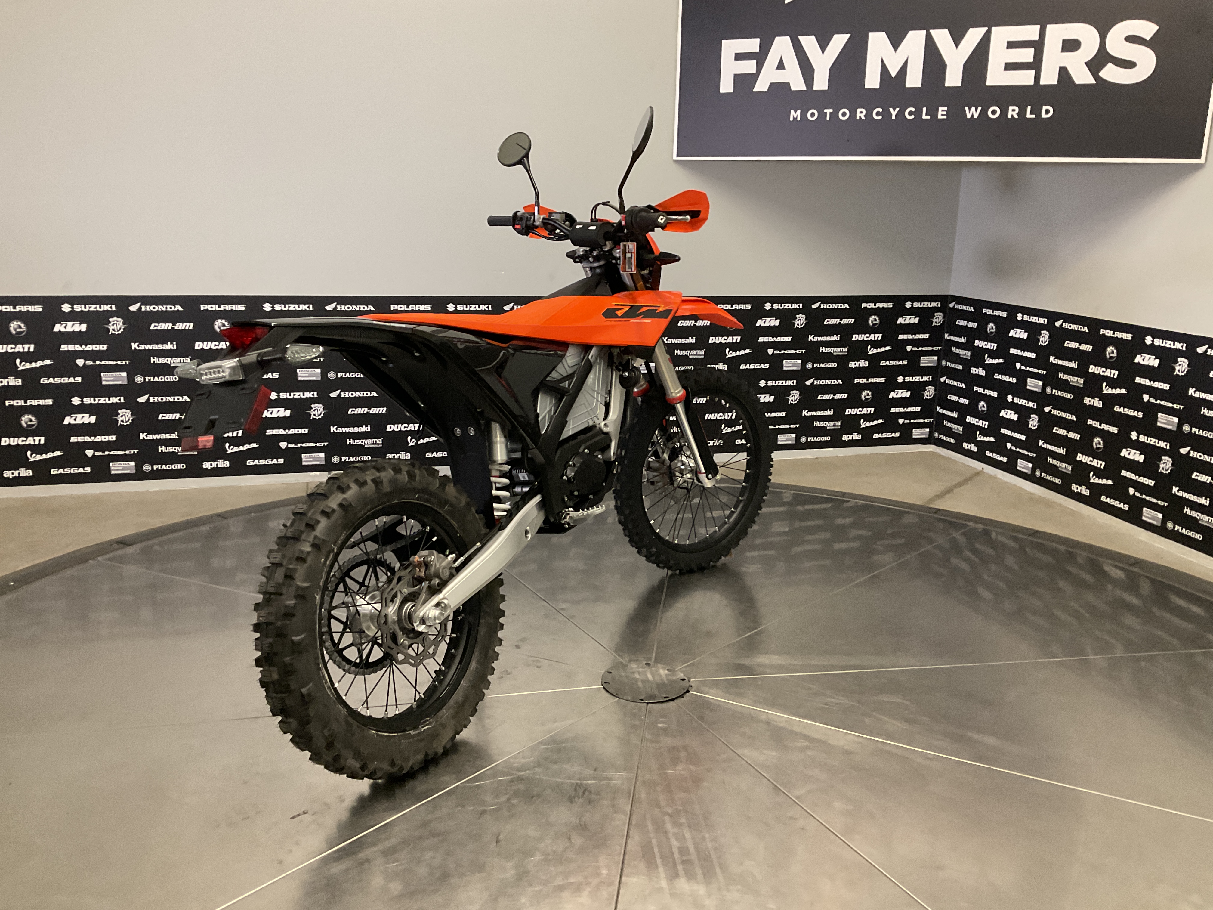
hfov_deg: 61.7
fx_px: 1016
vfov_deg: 48.2
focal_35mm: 29
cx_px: 606
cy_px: 455
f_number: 1.8
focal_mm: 3
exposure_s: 1/60
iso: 250
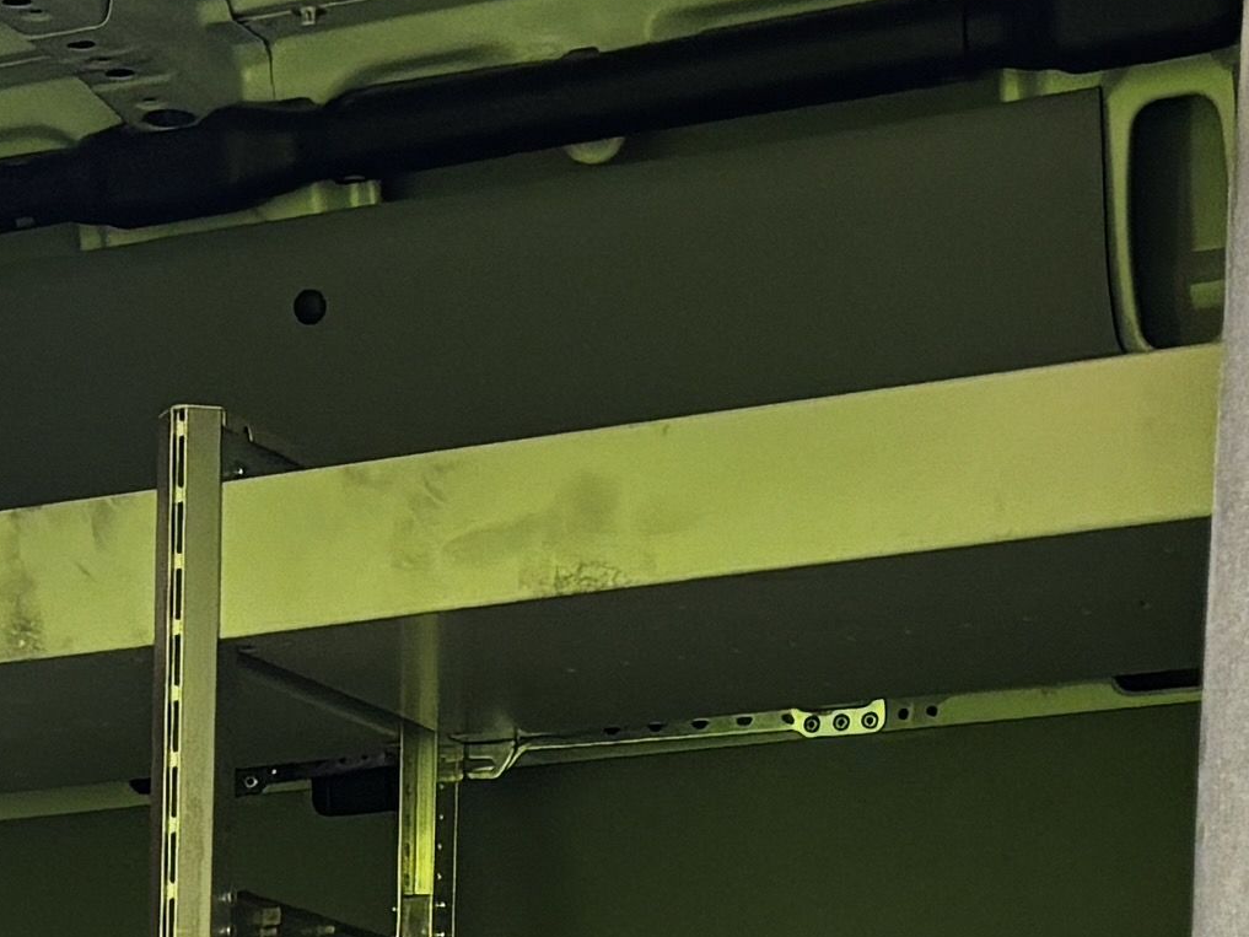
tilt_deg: -3.0
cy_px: 1924
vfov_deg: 9.5
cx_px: -687
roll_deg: -0.1
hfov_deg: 12.7
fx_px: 5269
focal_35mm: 146
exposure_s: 1/50
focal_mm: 5.96
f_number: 1.6
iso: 80
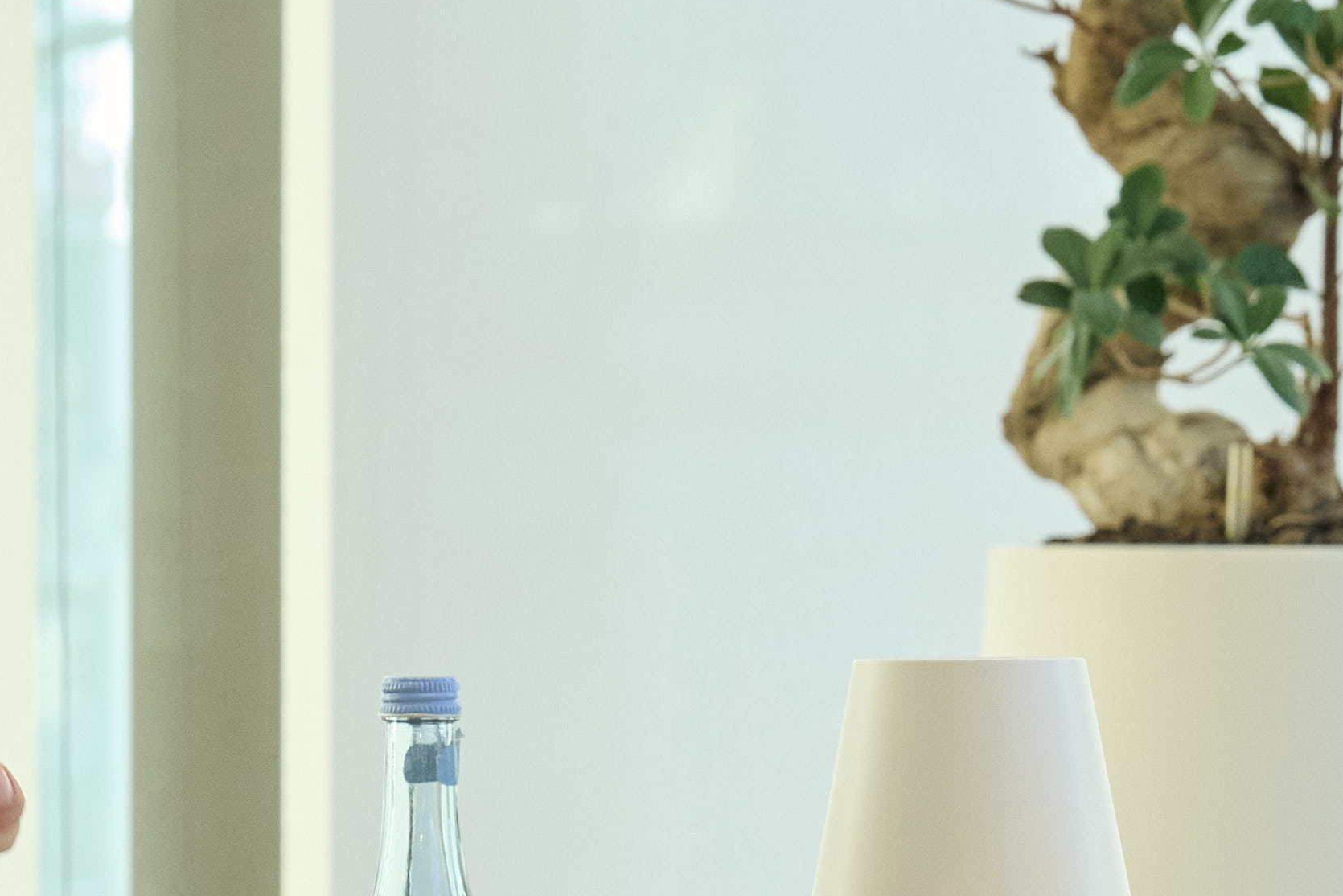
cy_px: 710
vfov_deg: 4.0
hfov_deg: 6.0
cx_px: 606
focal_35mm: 346
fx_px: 12909
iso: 800
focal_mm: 70
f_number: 5.6
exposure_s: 1/320
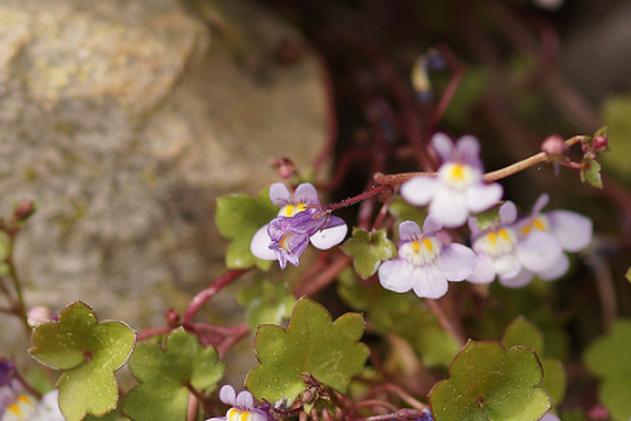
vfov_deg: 3.4
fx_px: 7136
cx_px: 278
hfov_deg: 5.1
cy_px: 471
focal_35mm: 407
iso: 100
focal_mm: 100
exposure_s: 1/400
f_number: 3.5
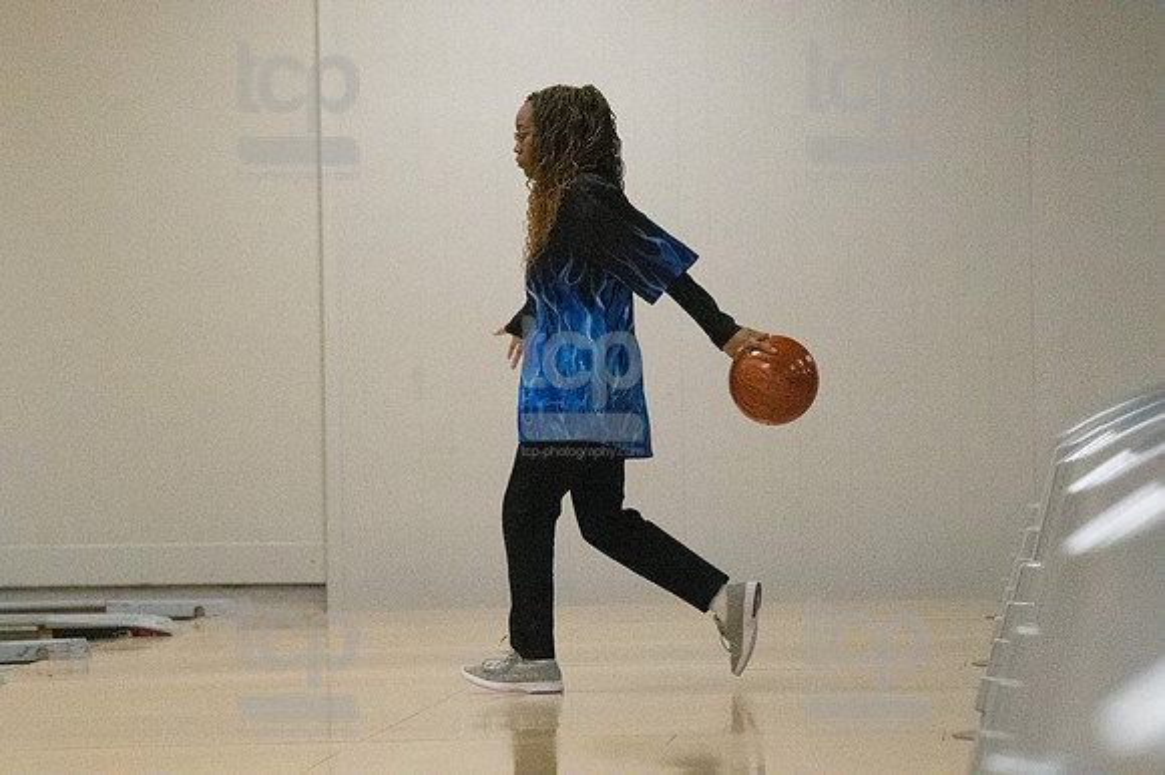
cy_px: 388
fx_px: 6307
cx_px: 582
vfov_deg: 7.0
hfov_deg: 10.6
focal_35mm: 195
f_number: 4
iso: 10000
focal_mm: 130
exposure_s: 1/1250
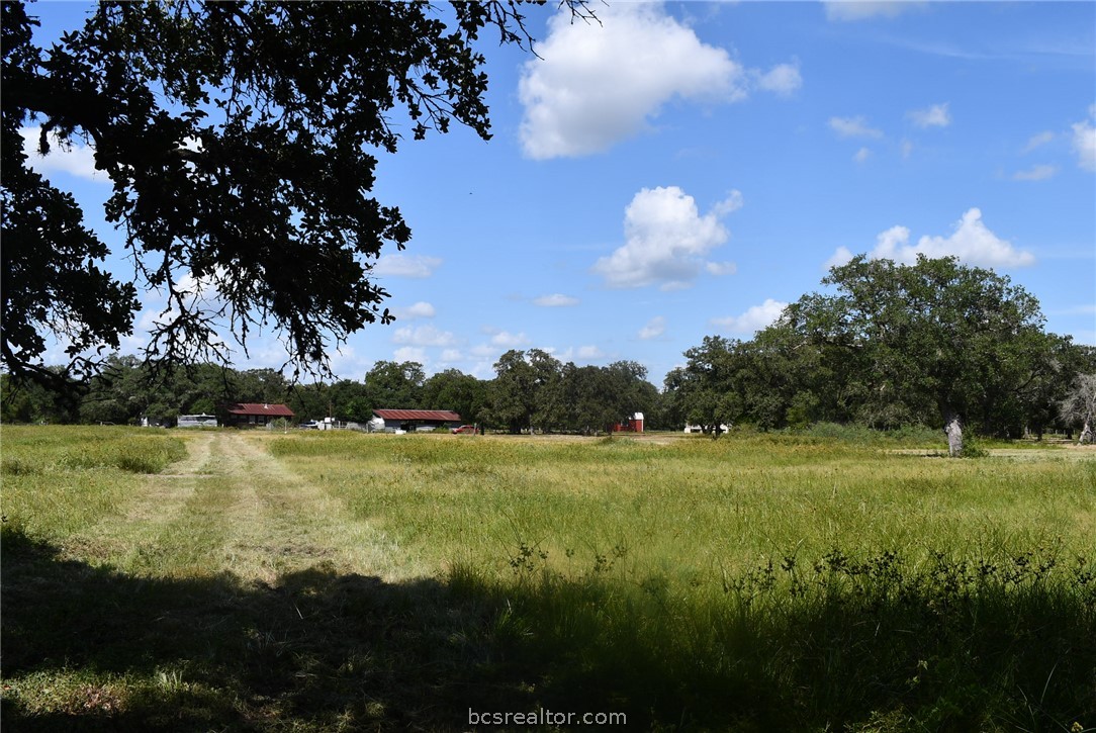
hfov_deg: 53.1
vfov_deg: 36.9
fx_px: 1097
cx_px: 548
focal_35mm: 36
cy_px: 366
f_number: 9
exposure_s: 1/320
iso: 100
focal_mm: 18
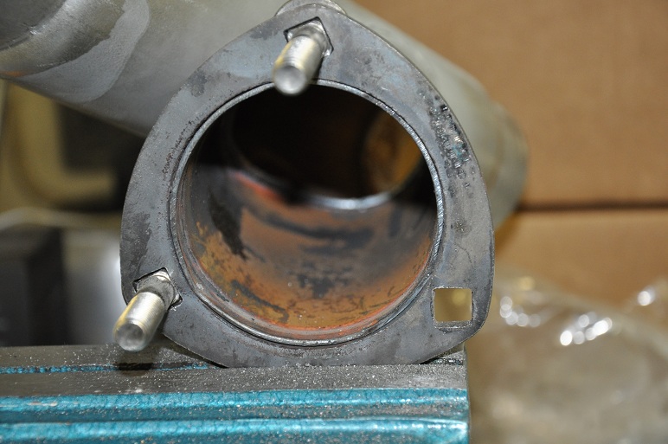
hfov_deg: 21.9
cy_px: 222
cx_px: 334
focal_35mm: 93
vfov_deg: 14.7
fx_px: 1724
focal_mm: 62
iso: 800
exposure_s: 1/60
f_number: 5.3
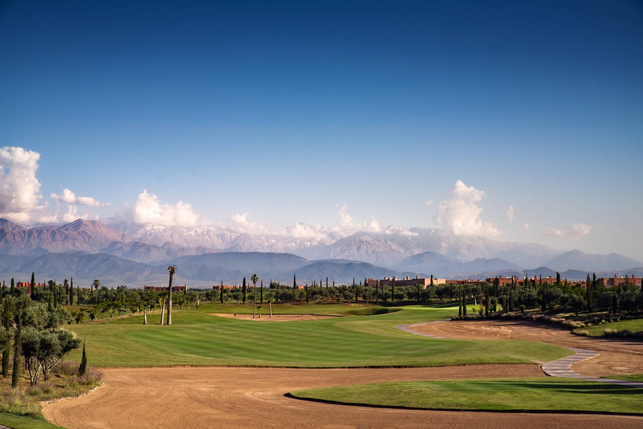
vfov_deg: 18.2
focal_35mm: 75
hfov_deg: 27.0
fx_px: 1340
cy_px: 214
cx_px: 322
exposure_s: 1/250
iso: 100
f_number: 8
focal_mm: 75
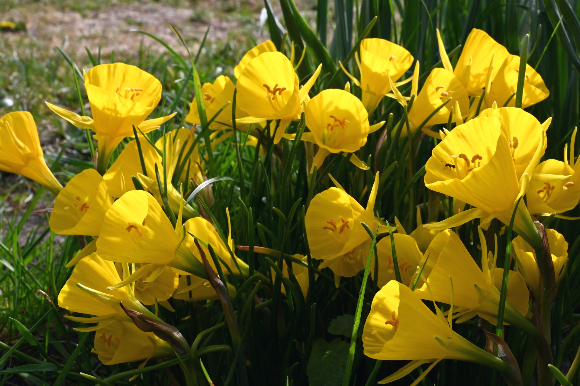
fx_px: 692
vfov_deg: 31.2
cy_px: 193
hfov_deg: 45.5
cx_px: 290
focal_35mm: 43
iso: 280
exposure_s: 1/60
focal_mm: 43
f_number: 22
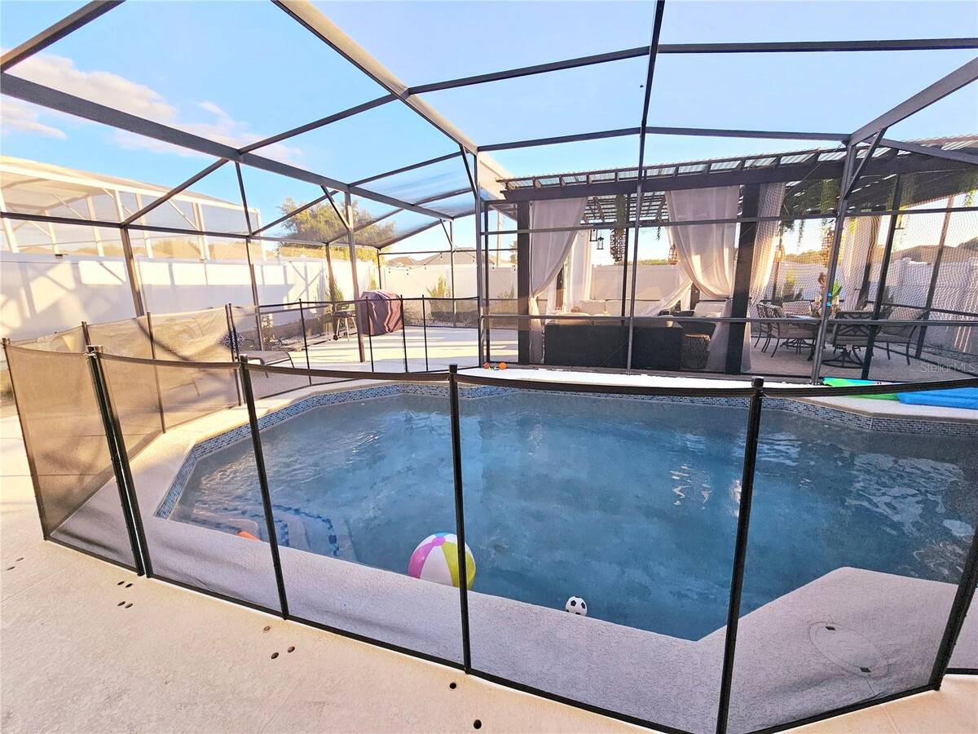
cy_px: 367
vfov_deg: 89.9
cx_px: 489
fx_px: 367
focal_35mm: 13
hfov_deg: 106.2
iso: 64
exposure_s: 1/294
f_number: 2.2
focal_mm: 2.2
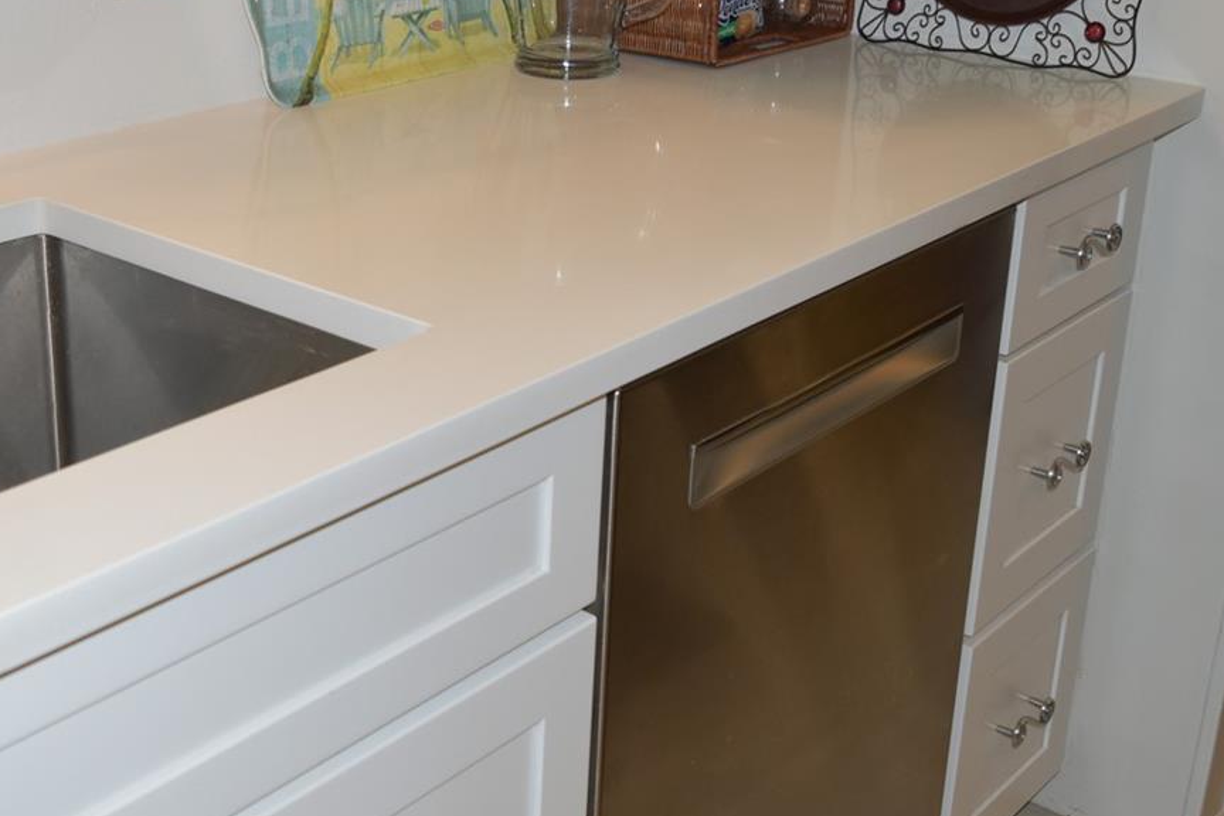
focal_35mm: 50
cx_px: 408
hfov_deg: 39.1
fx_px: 1700
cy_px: 312
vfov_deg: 26.9
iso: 400
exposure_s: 1/60
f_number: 4
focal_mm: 18
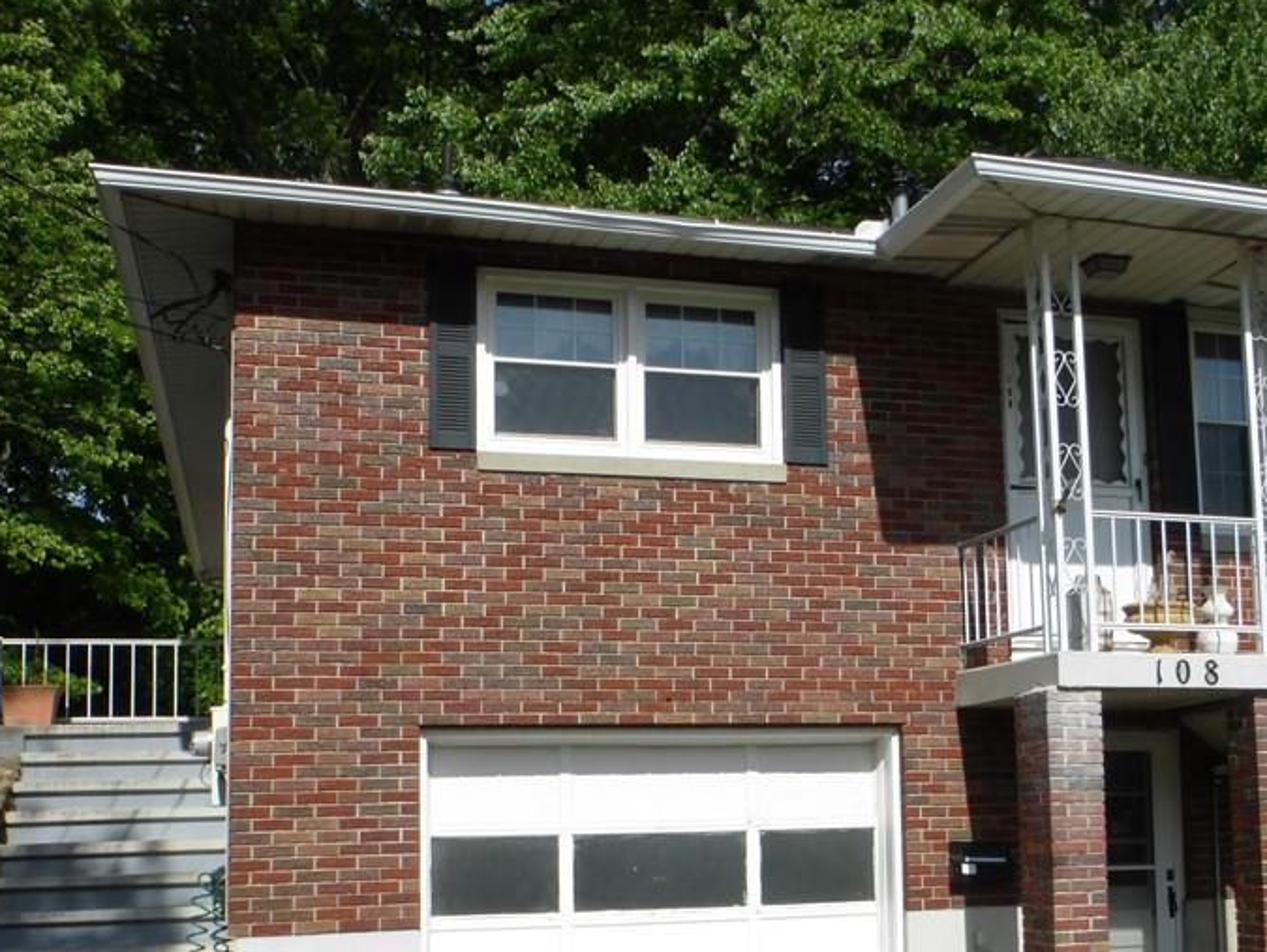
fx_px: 1721
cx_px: 907
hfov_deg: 39.6
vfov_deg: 30.6
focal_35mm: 47
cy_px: 652
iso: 100
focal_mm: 5.4
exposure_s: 1/1300
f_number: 4
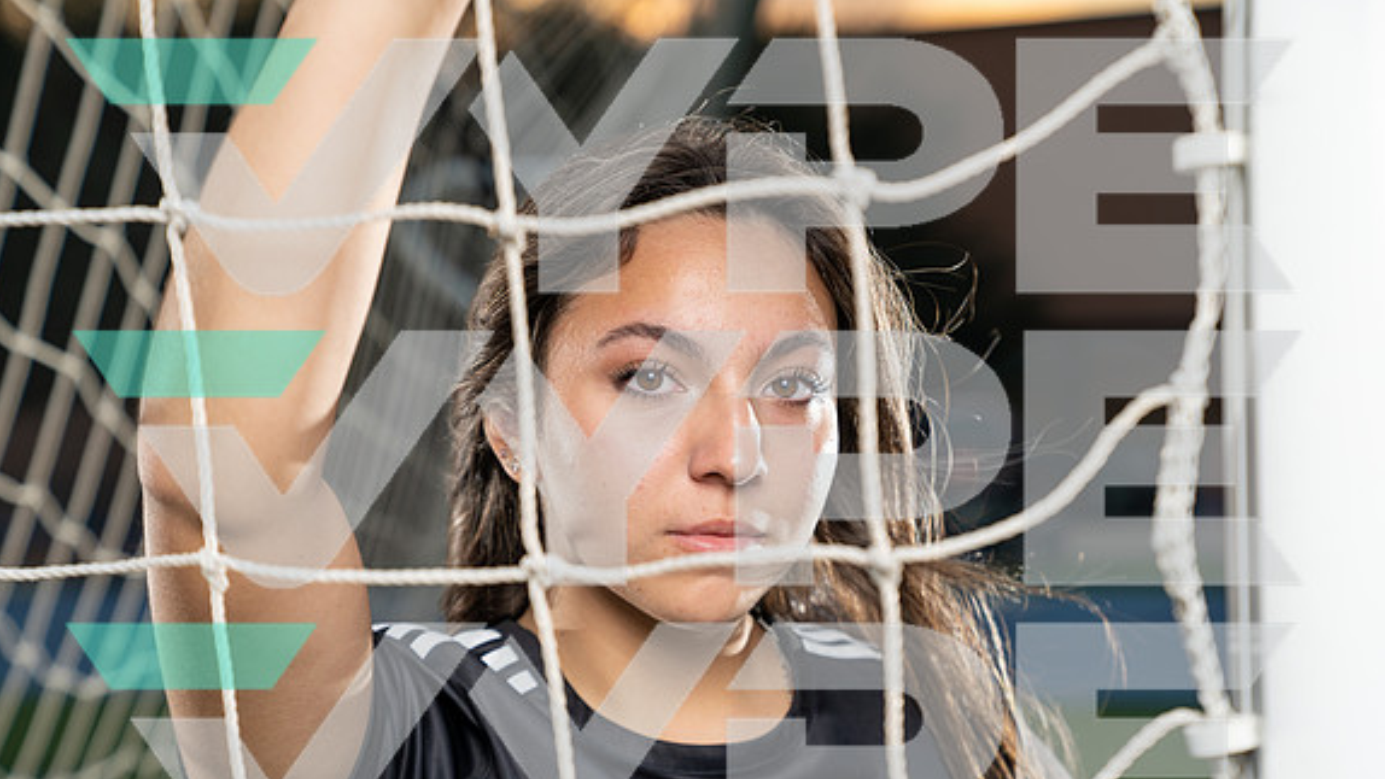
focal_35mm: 73
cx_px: 688
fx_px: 2681
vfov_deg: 16.5
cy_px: 459
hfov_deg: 29.0
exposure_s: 1/250
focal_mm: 69
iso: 160
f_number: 4
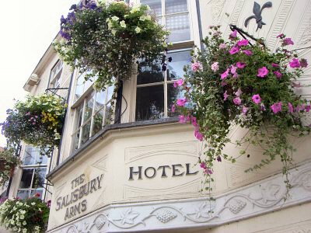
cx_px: 156
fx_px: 341
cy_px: 116
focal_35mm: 38
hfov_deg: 49.0
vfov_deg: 37.7
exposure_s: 1/160
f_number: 4.3
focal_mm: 6.2
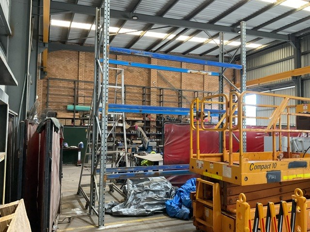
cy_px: 116
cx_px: 155
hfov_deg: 61.7
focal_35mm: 29
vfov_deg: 48.2
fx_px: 260
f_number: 1.8
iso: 200
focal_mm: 3
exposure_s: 1/60
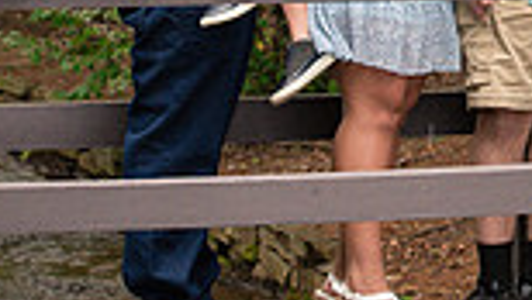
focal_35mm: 357
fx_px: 5041
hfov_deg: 6.0
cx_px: 790
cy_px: -183
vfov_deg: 3.4
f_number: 5.6
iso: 800
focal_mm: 70
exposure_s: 1/200
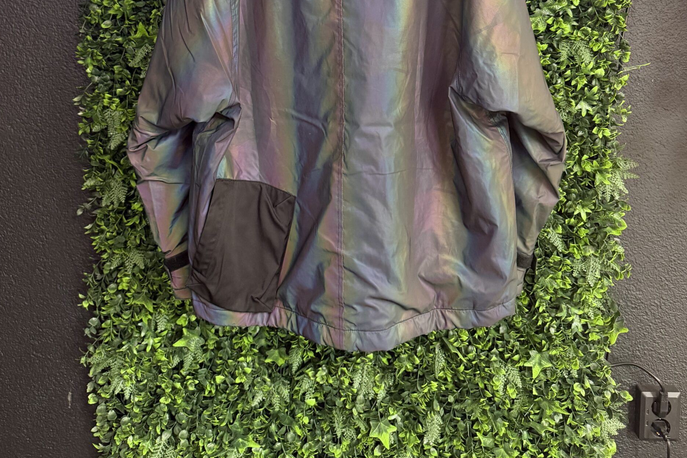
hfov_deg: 55.8
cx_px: 340
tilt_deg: -3.9
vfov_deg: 35.5
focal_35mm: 34
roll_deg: +0.6
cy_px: 8
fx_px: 649
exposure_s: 1/51
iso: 500
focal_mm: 6.76
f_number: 1.78
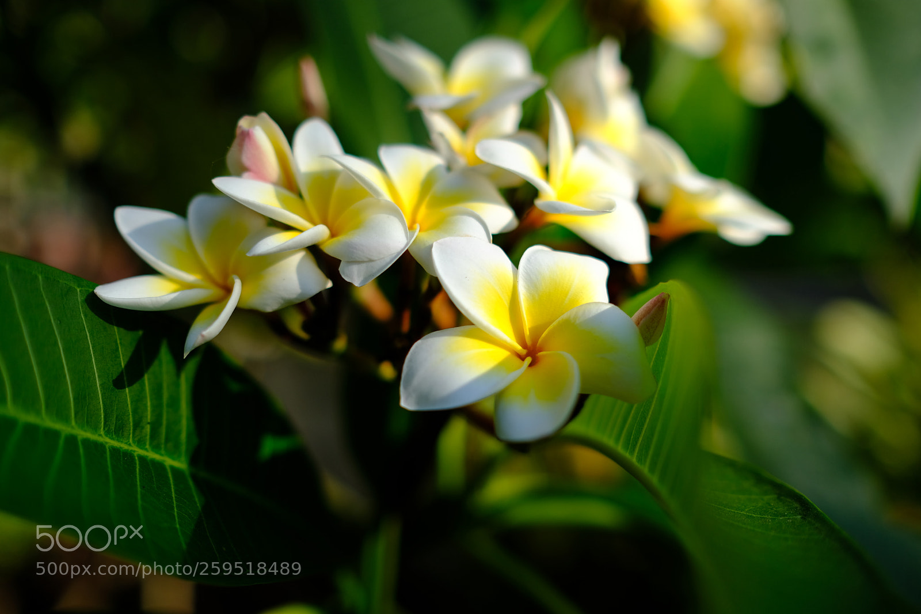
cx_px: 460
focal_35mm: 35
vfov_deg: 37.8
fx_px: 895
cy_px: 307
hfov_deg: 54.4
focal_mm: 23
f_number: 1.8
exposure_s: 1/4400
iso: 200
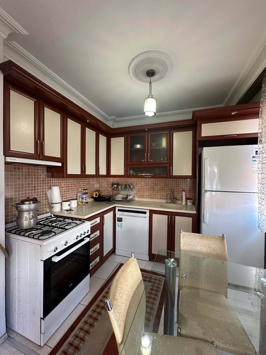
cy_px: 178
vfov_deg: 102.1
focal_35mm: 14
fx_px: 143
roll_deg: -1.8
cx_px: 133
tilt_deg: +0.5
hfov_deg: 85.7
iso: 250
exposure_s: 1/50
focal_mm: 2.22
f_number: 2.2
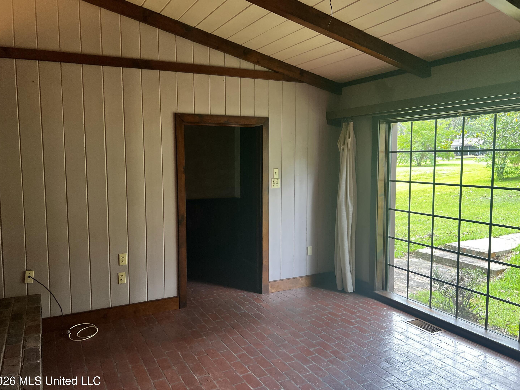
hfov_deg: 65.3
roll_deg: +0.6
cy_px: 197
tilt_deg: -5.7
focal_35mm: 27
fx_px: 406
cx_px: 251
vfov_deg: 51.4
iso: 125
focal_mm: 5.7
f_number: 1.5
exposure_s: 1/111
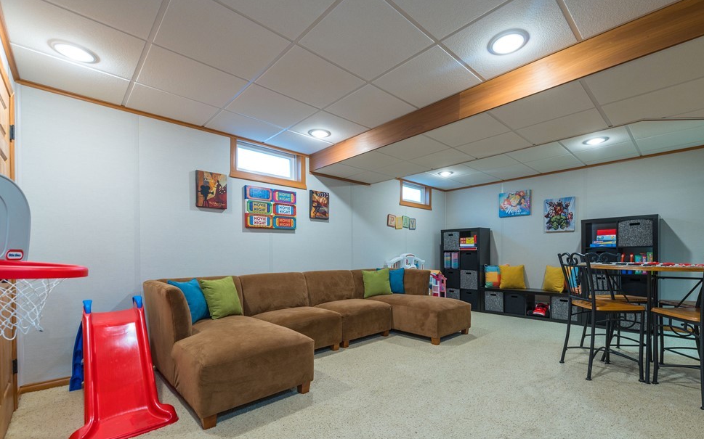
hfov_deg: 97.7
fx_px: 307
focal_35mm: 16
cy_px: 259
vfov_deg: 70.6
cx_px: 372
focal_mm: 14
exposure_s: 1/5
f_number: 8
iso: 320
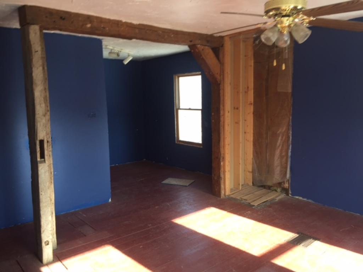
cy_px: 136
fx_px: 304
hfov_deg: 61.7
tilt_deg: -7.2
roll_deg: -0.3
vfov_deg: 48.2
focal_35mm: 29
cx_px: 182
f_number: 2.2
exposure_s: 1/60
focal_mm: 4.15
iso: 32
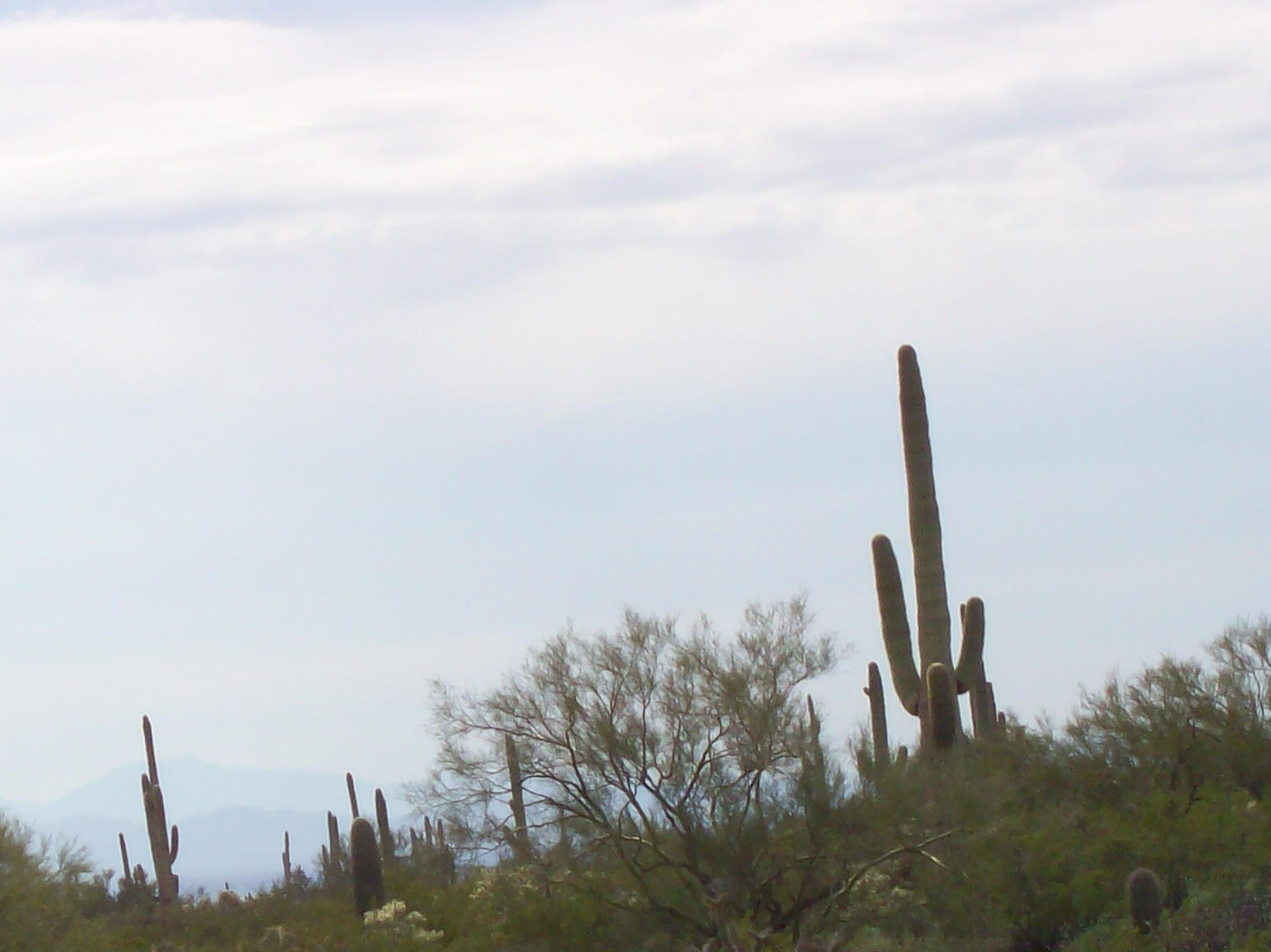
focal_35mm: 179
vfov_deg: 8.3
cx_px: 242
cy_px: 766
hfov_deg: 11.0
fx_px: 6570
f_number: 8.5
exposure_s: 1/276
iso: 80
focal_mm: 18
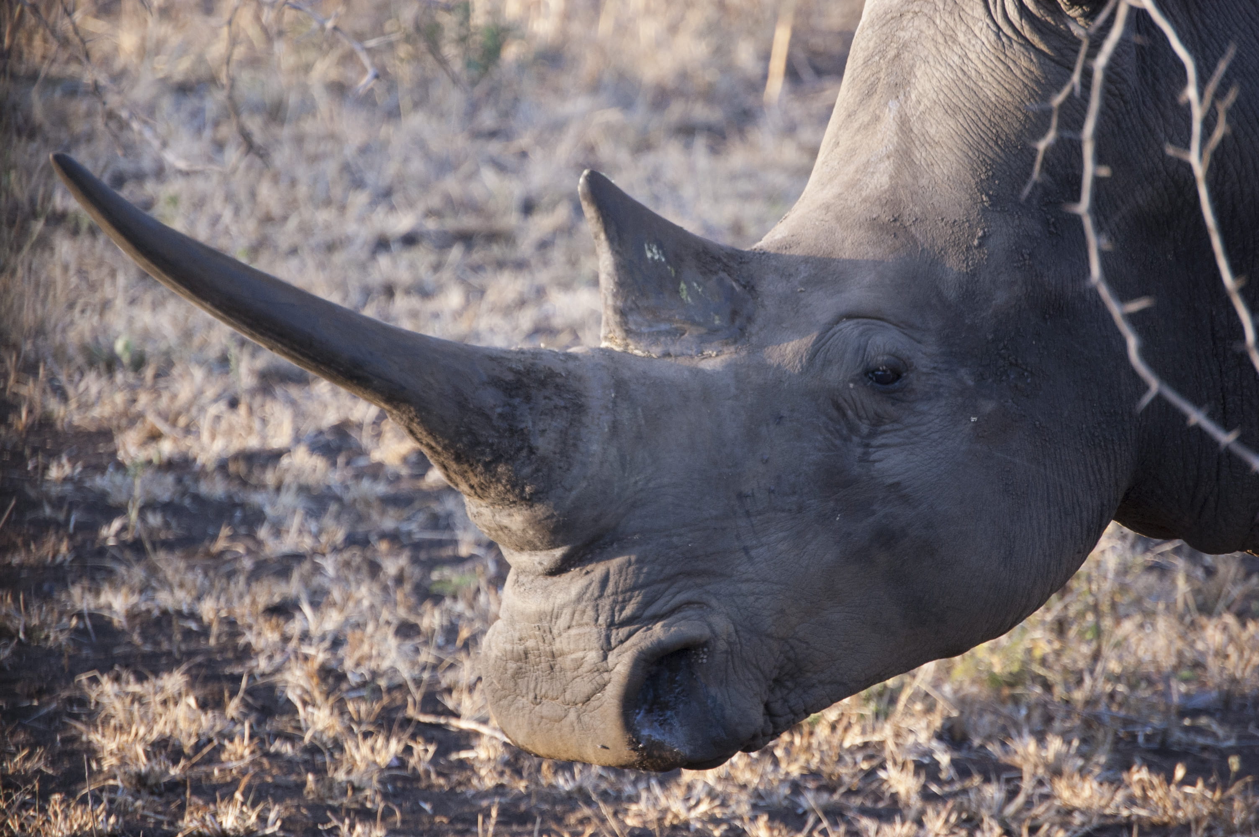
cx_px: 630
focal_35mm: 300
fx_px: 10482
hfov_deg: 6.9
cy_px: 418
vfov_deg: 4.6
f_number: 5.6
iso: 800
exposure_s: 1/160
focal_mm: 200
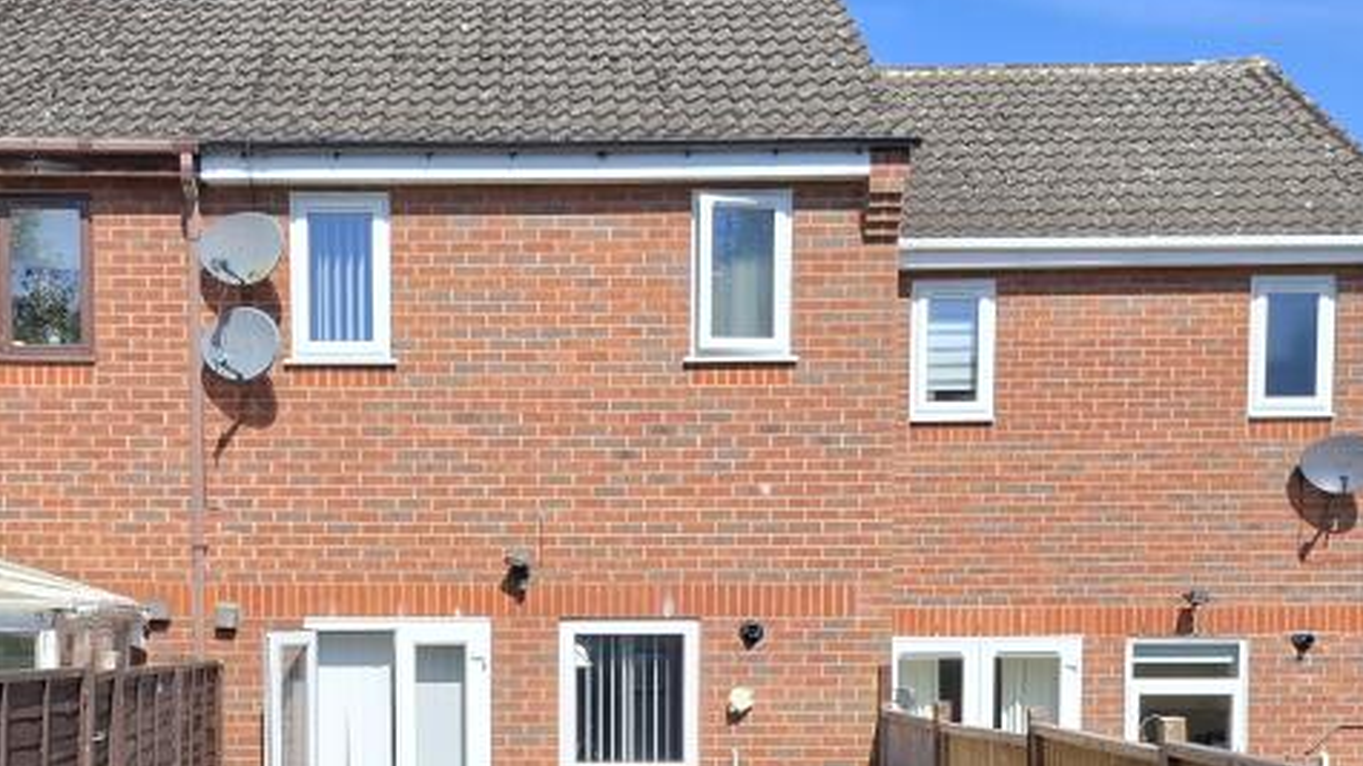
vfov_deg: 21.5
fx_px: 1951
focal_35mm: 54
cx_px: 456
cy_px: 752
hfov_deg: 38.1
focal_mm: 5.54
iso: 50
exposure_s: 1/1808
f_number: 1.8
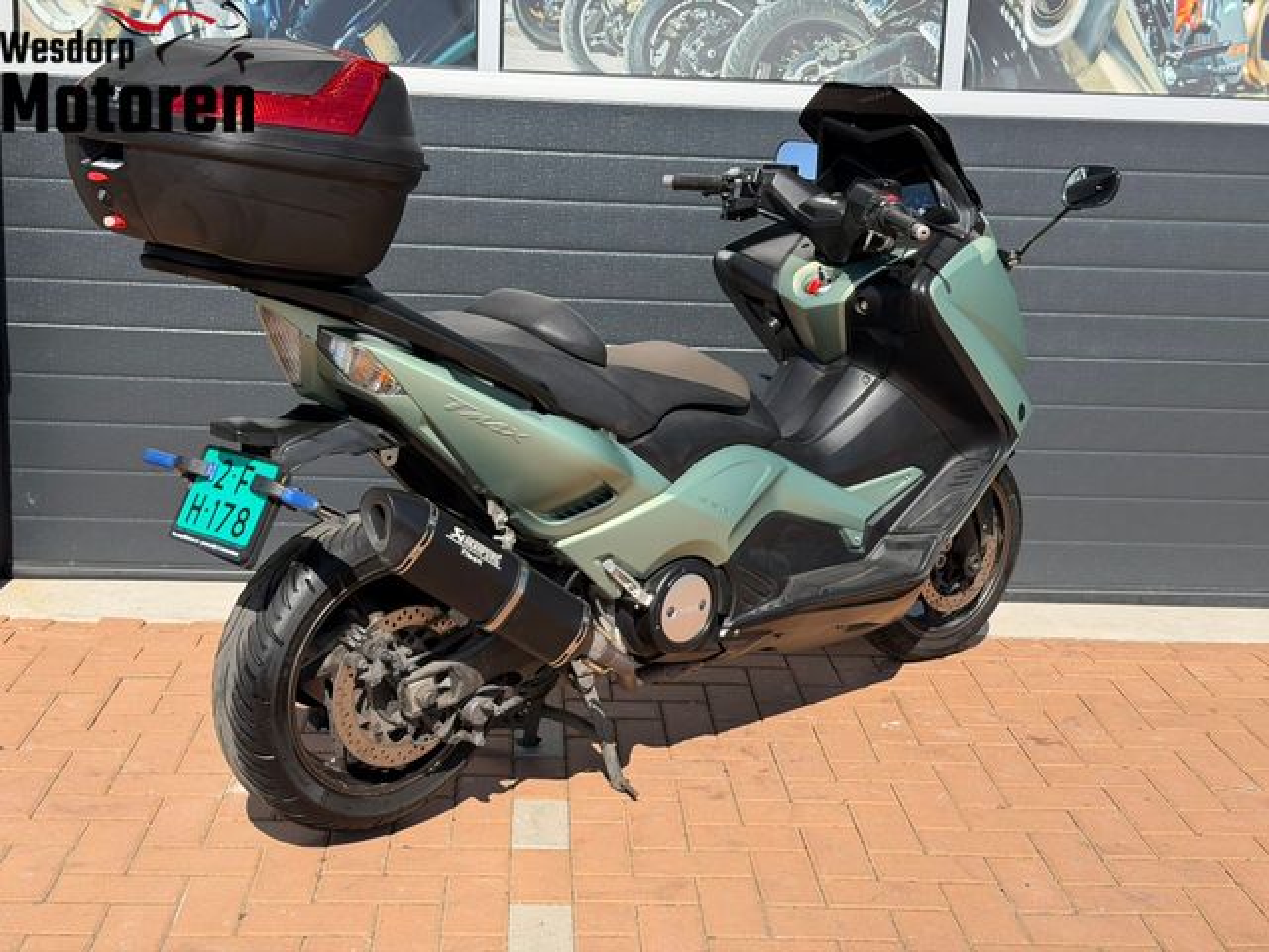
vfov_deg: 30.3
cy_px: 476
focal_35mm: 48
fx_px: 1760
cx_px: 634
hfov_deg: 39.7
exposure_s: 1/4098
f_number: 1.78
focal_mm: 6.76
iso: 100
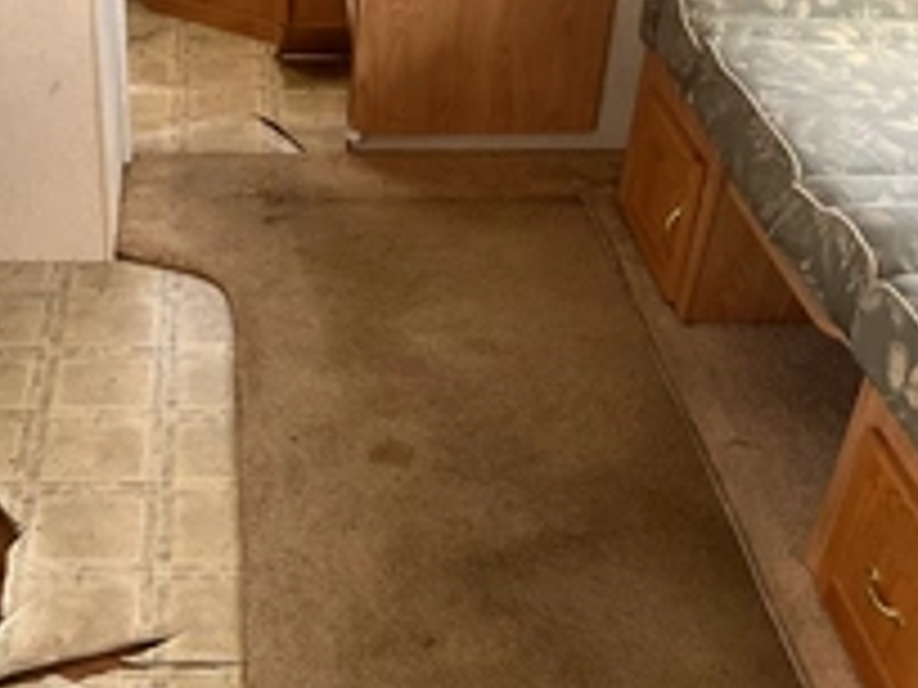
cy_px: 585
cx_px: 243
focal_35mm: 57
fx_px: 1512
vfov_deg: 25.1
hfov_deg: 33.2
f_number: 1.8
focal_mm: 3
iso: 64
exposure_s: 1/117
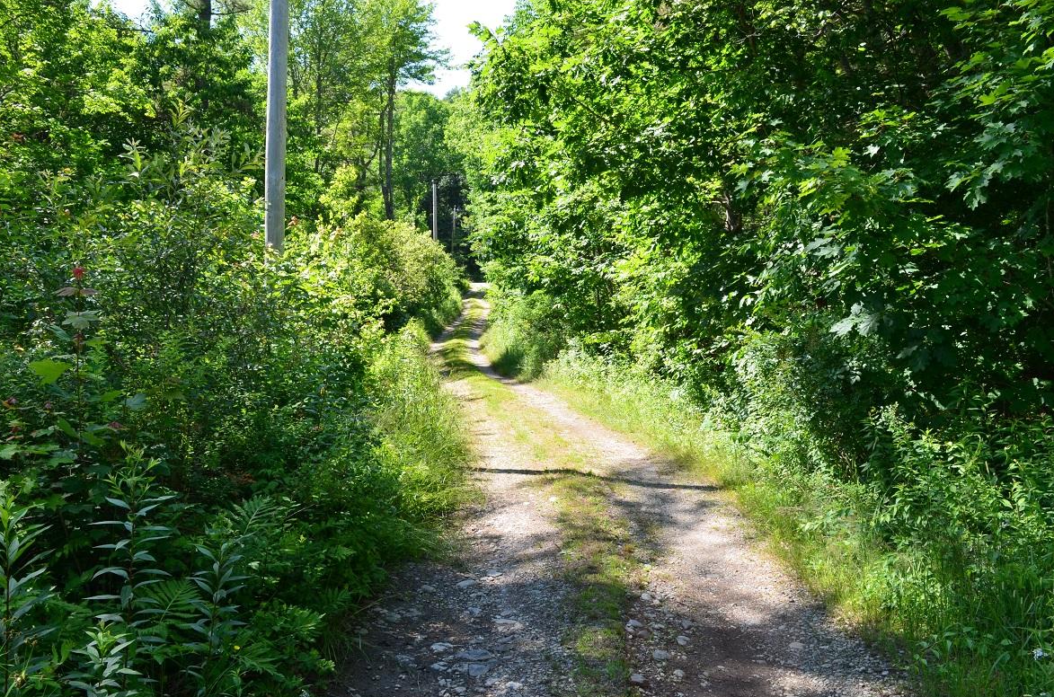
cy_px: 322
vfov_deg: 36.7
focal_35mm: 36
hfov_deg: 53.2
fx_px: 1051
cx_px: 510
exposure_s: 1/60
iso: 200
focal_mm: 22
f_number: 10
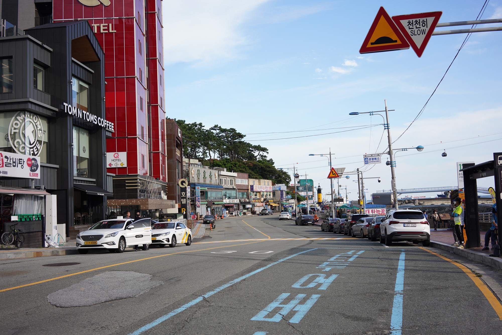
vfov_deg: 37.9
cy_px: 168
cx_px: 251
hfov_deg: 54.4
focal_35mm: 35
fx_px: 488
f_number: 7.1
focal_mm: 35
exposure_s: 1/160
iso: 100
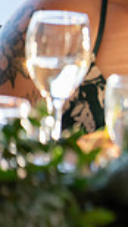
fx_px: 2754
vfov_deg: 4.7
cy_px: 24
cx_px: 422
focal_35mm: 458
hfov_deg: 2.6
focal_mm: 116
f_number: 2.8
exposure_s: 1/400
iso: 1000
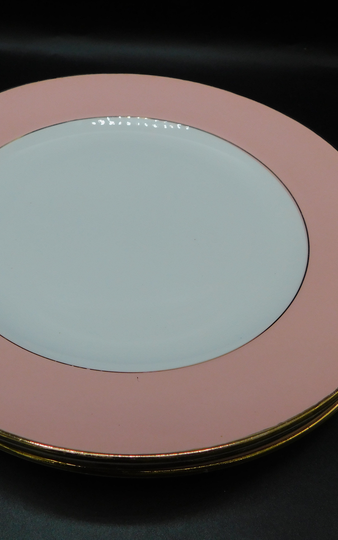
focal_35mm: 33
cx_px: 120
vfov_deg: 58.1
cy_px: 270
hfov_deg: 38.0
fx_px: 486
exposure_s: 1/500
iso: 125
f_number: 3
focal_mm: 4
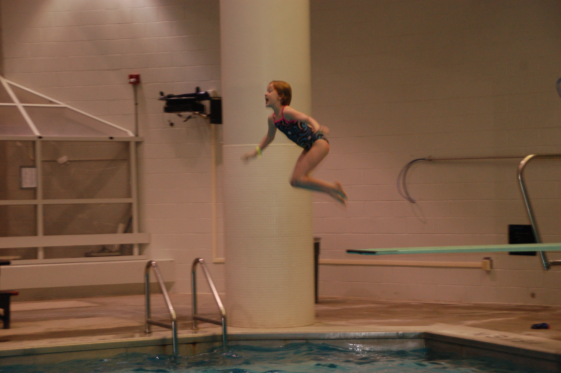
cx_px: 280
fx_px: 1635
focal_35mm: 105
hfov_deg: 19.5
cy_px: 186
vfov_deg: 13.0
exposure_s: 1/60
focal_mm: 70
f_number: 5.3
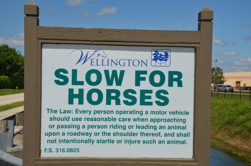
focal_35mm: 57
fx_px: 397
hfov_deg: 35.1
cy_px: 83
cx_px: 126
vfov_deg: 23.7
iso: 110
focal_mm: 38
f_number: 8
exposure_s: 1/250
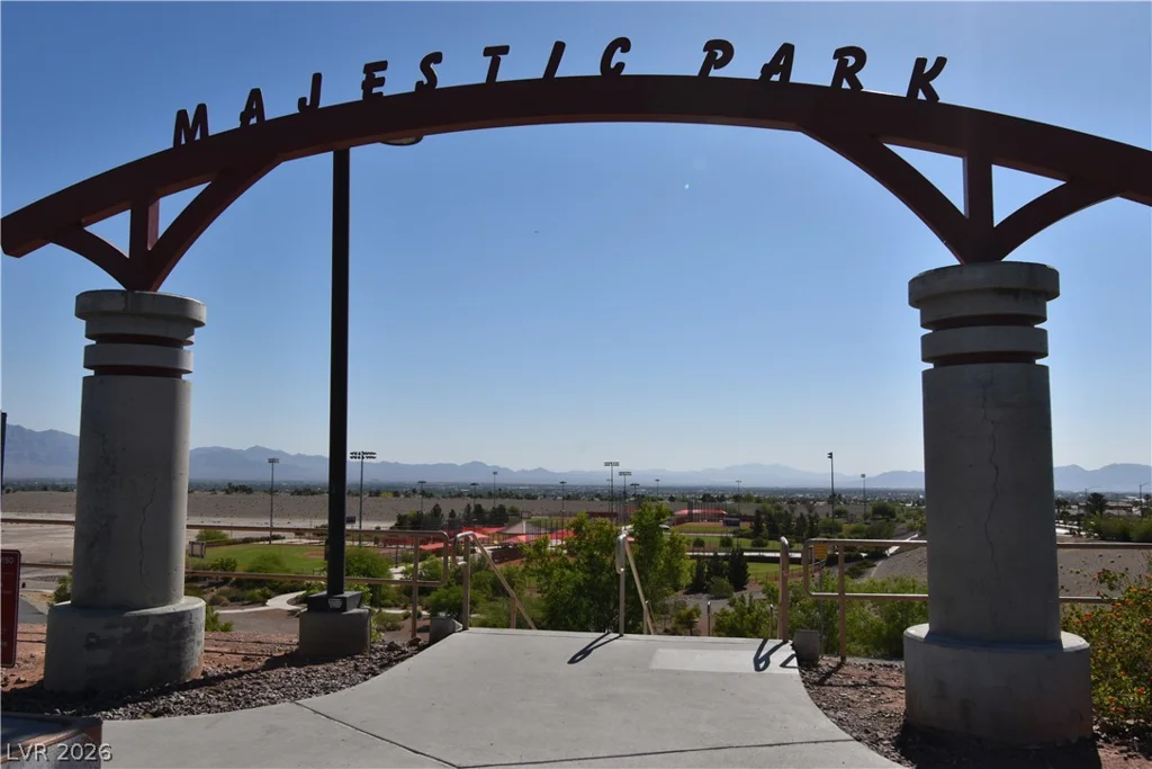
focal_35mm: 30
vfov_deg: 43.6
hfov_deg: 61.9
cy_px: 384
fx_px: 960
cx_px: 576
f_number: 13
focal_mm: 20
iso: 200
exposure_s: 1/500
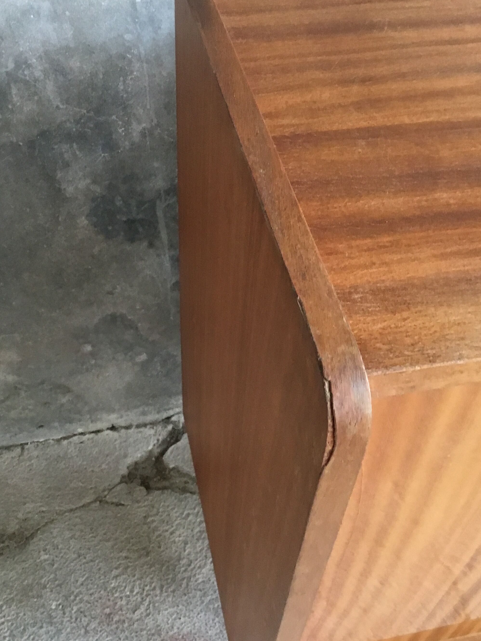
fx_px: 704
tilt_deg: -50.5
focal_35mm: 38
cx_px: 229
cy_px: 337
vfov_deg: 49.0
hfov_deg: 37.7
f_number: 2.4
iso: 200
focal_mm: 3.3
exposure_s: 1/25
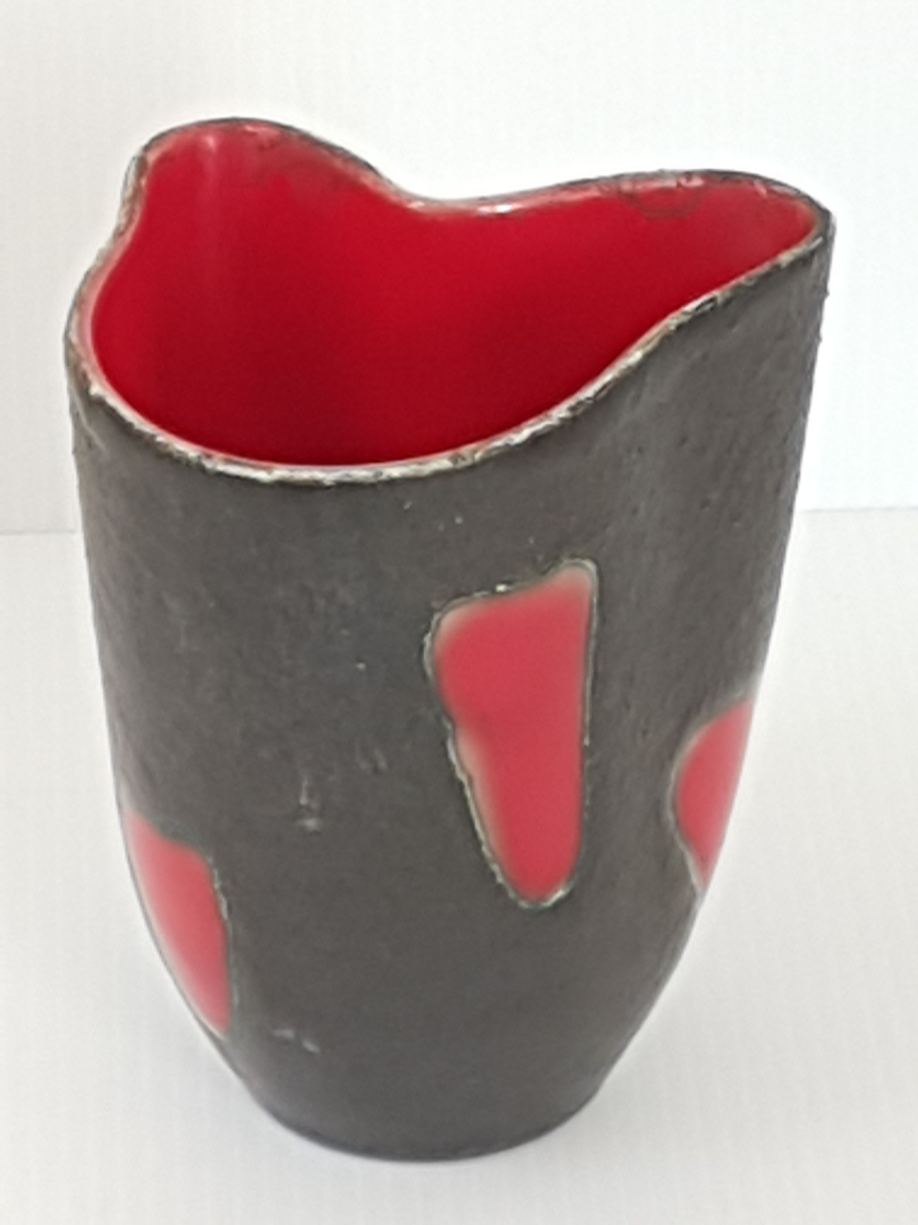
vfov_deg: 67.3
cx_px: 459
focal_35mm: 26
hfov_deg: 53.1
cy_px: 612
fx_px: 919
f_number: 1.7
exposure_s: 1/100
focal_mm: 4.2
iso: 100
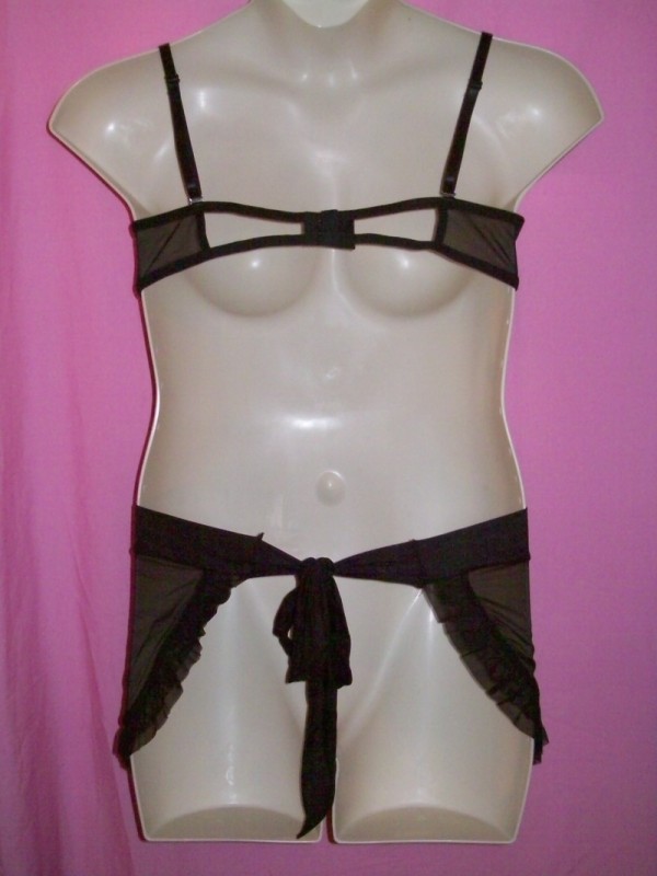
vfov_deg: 42.1
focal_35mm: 45
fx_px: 1139
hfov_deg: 32.2
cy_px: 438
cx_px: 328
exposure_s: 1/73.6
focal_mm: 7.6
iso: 160
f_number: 3
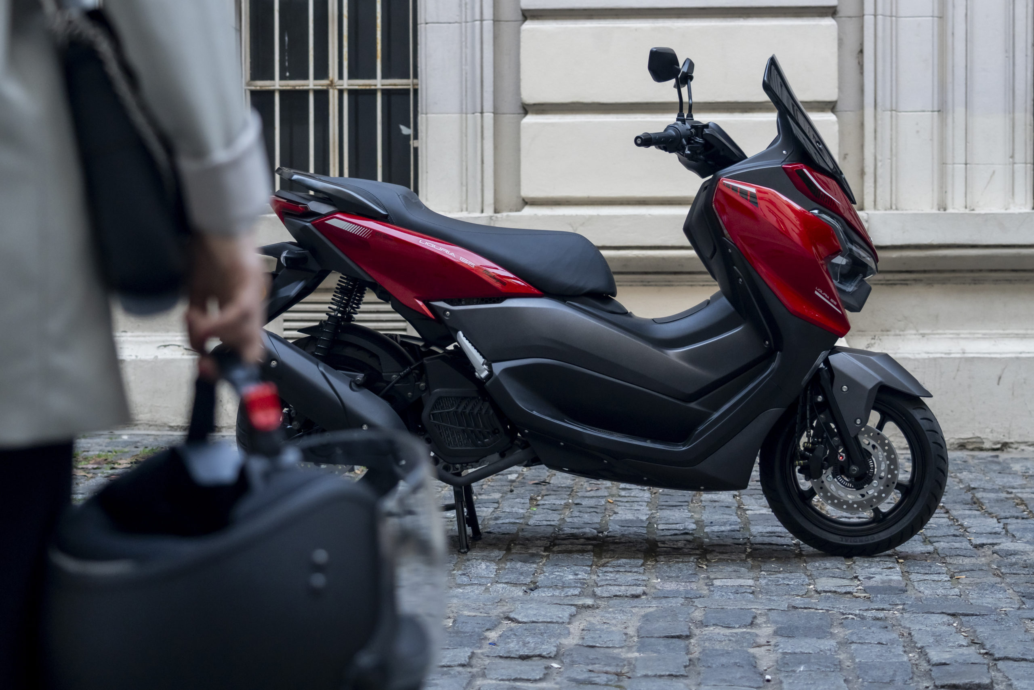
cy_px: 345
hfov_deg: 26.0
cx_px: 517
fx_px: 2240
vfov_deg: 17.5
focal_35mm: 78
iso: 1000
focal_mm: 52
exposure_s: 1/320
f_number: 4
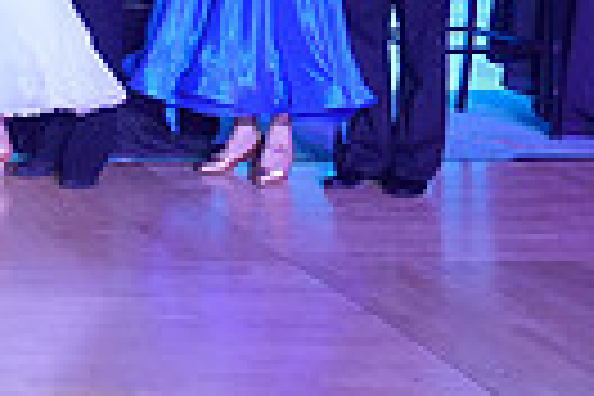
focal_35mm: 136
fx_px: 2244
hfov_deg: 13.1
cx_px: -585
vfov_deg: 9.8
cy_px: -209
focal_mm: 31
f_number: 7.1
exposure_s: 1/200
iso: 2000
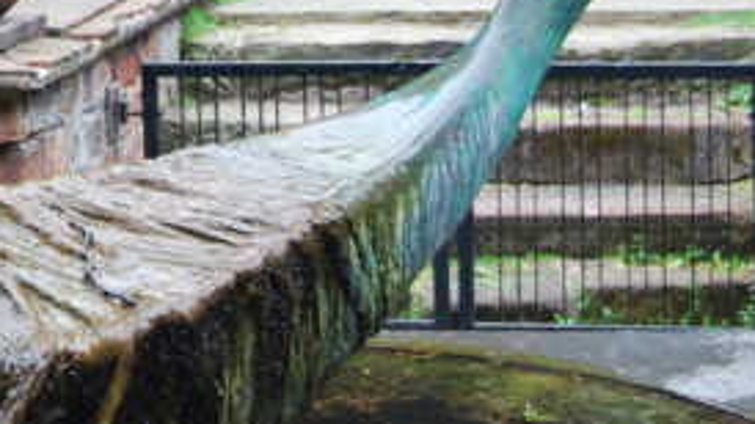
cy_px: -200
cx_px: 61
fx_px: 3062
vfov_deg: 7.8
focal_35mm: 153
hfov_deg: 13.9
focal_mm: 26
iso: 200
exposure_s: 1/50
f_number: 4.2
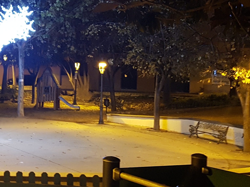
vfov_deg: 21.4
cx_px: 11
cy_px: 48
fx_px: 491
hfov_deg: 27.2
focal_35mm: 68
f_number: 1.7
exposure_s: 1/11
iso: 200
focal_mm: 4.2
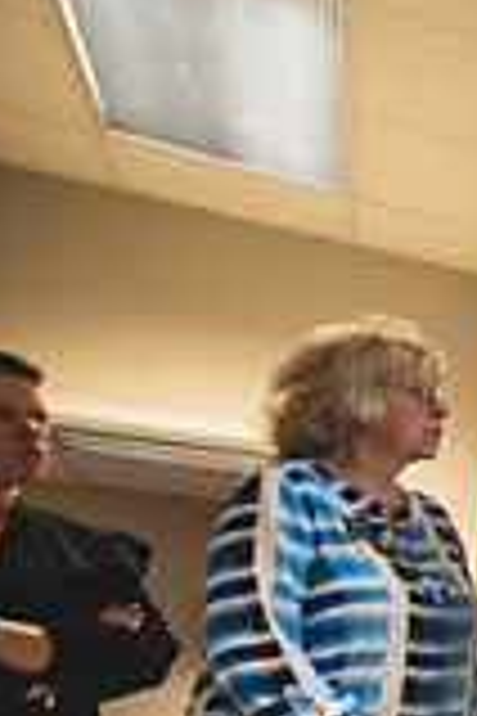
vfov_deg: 35.8
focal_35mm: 53
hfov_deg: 13.8
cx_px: 1234
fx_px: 1053
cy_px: 611
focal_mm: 14
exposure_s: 1/200
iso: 800
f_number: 2.8
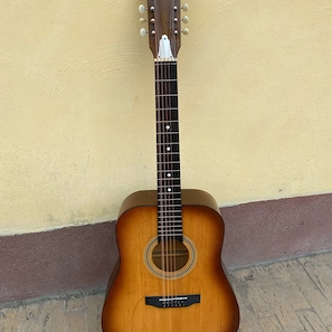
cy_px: 162
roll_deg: -1.8
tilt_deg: -30.1
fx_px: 336
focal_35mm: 31
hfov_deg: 52.5
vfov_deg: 52.5
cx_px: 165
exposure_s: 1/487
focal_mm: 4.25
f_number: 1.8
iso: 32
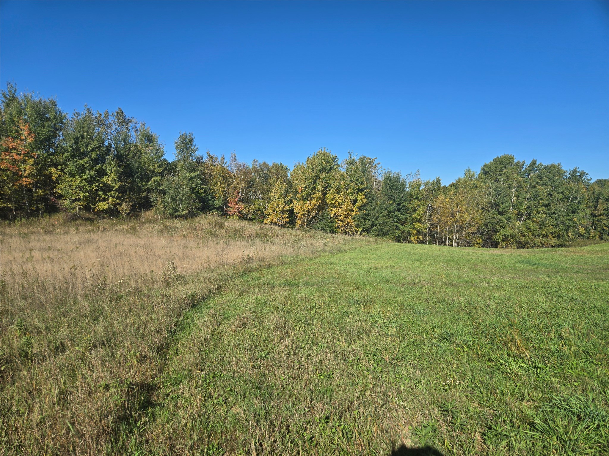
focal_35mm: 23
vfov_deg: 58.9
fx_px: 405
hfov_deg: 73.9
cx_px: 304
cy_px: 228
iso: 25
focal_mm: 5.4
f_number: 1.8
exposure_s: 1/2180
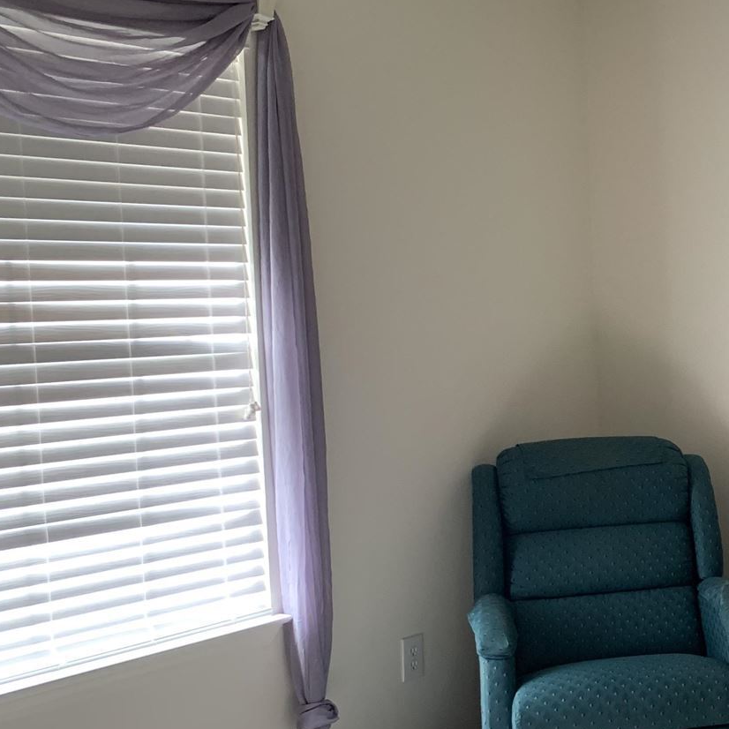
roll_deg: +0.0
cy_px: 430
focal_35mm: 57
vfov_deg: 30.0
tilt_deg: -6.6
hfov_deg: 26.9
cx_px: 856
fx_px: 1358
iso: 160
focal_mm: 4.25
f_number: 1.8
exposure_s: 1/60
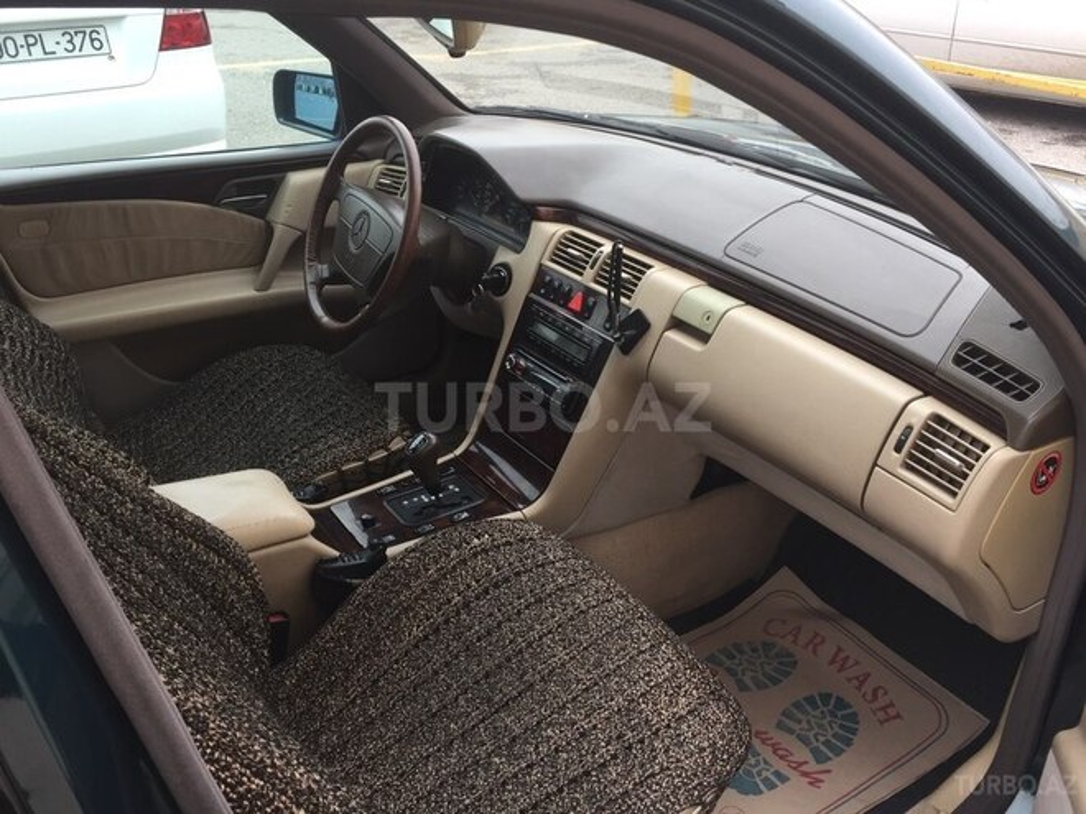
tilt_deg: -30.0
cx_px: 543
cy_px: 407
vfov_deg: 48.2
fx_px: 910
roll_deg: -1.4
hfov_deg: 61.7
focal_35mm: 29
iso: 32
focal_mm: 4.15
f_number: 2.2
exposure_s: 1/100
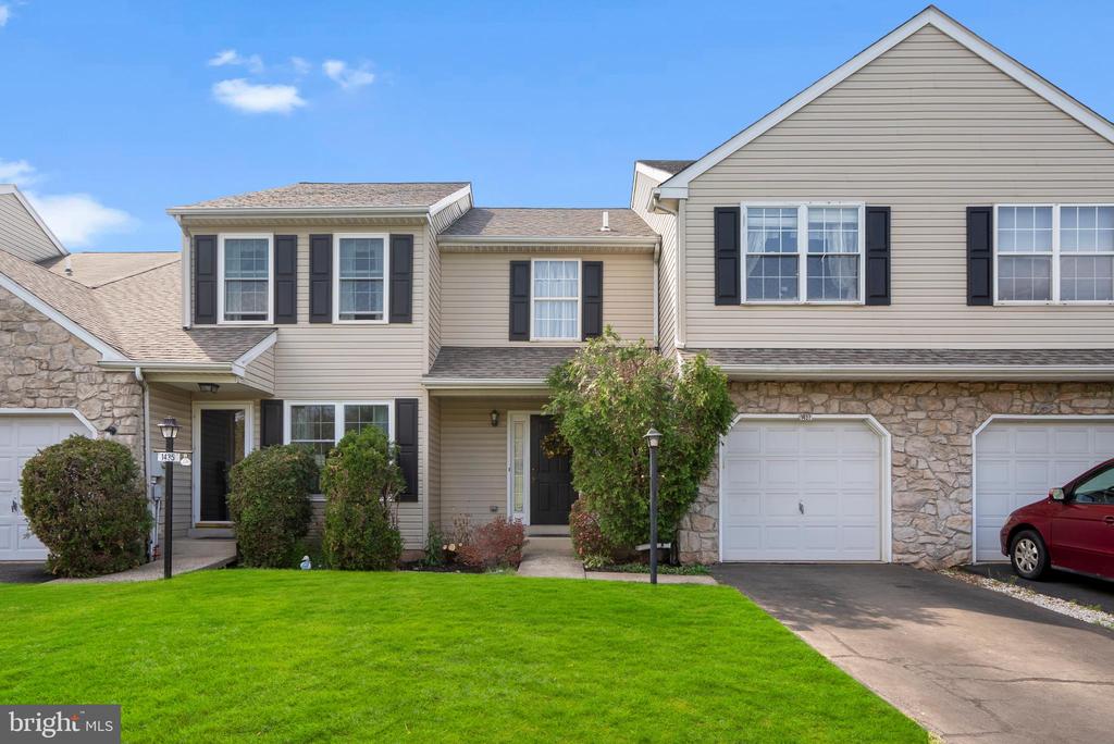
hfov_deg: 78.5
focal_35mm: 22
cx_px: 557
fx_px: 681
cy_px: 372
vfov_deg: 57.3
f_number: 8
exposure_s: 1/40
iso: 200
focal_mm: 22
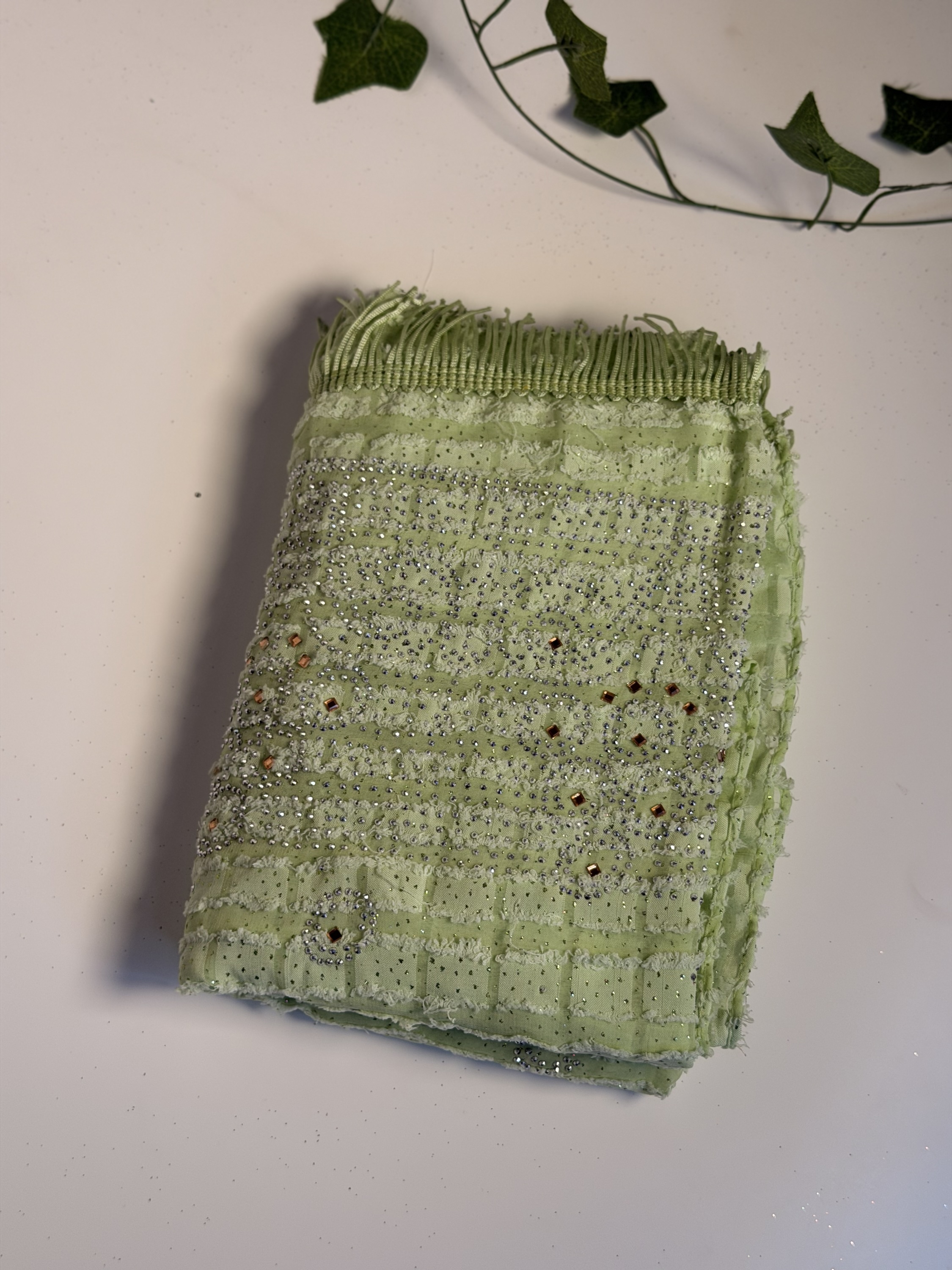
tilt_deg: -69.3
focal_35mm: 48
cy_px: 635
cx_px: 476
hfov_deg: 30.3
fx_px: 1760
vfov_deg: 39.7
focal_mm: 6.76
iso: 64
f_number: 1.78
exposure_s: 1/652
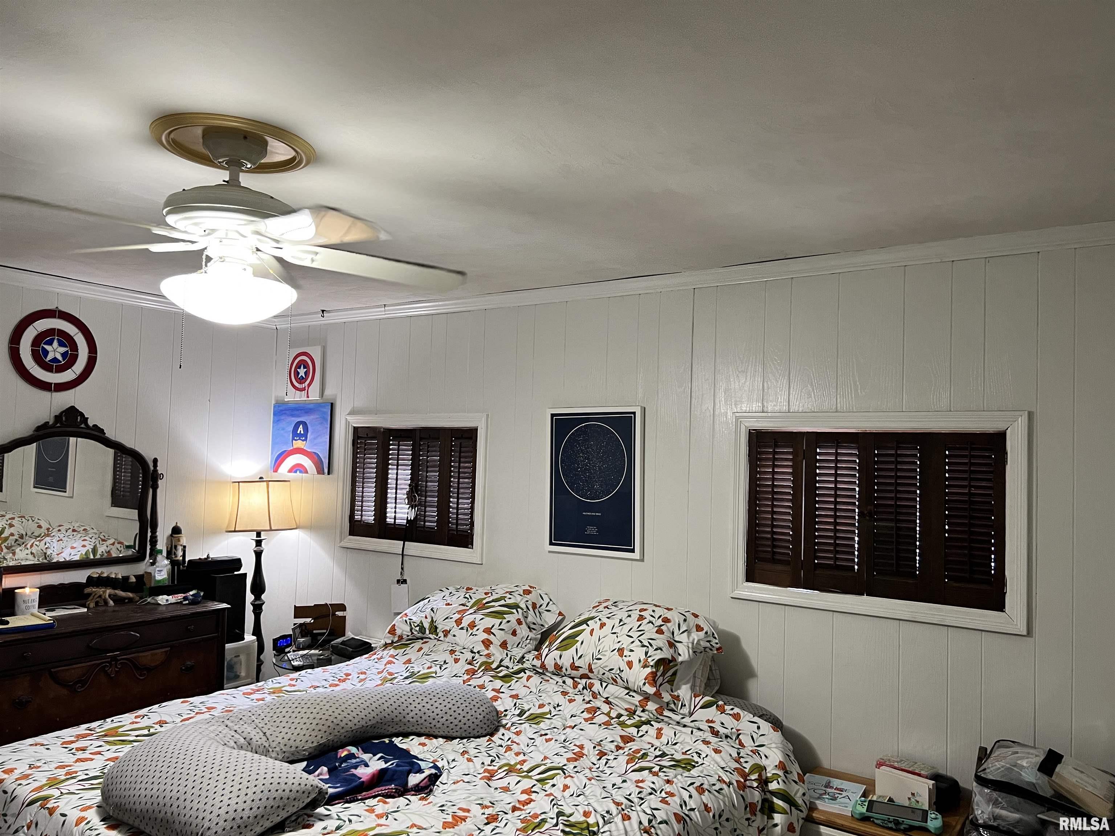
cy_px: 418
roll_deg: -0.3
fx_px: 837
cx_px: 558
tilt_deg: +2.0
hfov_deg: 67.3
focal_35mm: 26
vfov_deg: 53.1
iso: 160
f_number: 1.5
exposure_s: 1/60
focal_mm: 5.7
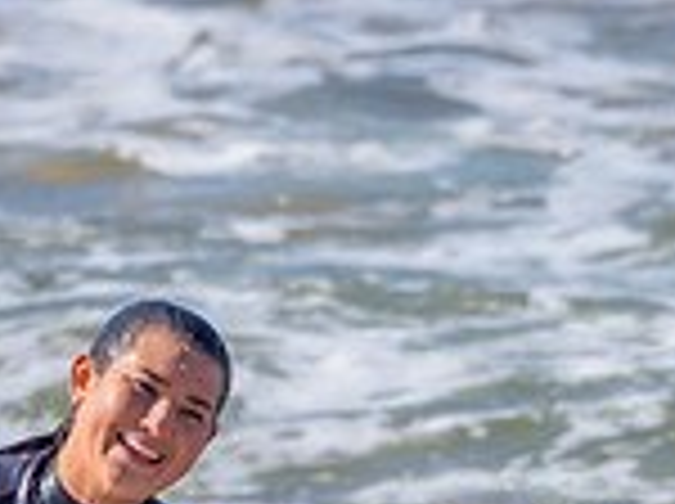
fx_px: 24939
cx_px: 180
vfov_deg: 1.2
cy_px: 650
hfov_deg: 1.6
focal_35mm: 1281
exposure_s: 1/2000
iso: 180
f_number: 5.6
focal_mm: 340
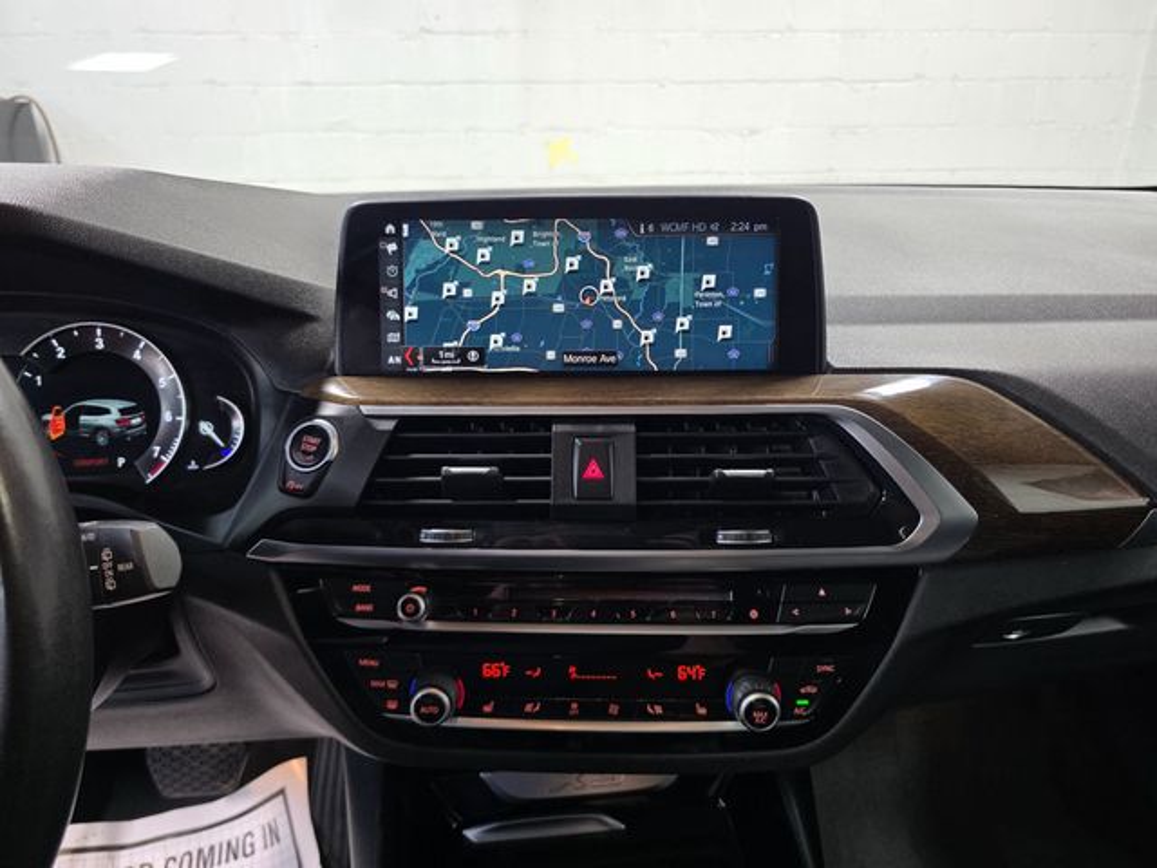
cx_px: 578
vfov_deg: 58.9
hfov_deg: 73.9
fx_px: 769
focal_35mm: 23
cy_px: 434
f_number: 1.7
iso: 320
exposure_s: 1/120
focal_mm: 6.3
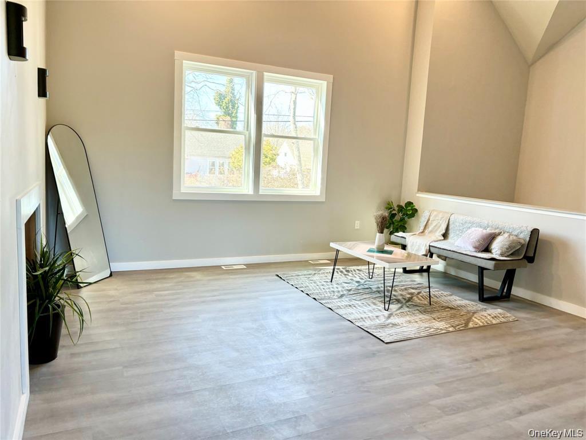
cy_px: 220
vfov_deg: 53.1
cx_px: 293
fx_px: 440
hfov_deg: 67.3
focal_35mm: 26
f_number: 1.6
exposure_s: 1/60
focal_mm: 5.96
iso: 80
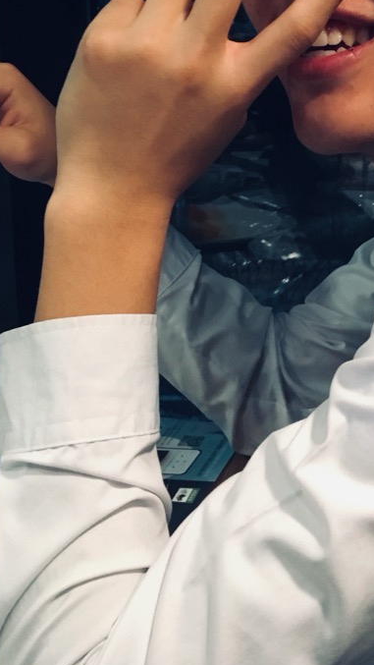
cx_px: 402
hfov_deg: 20.5
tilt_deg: -12.3
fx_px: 987
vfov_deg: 36.6
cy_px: 192
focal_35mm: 56
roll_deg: -0.8
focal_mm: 4.15
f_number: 2.2
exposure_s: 1/20
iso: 200
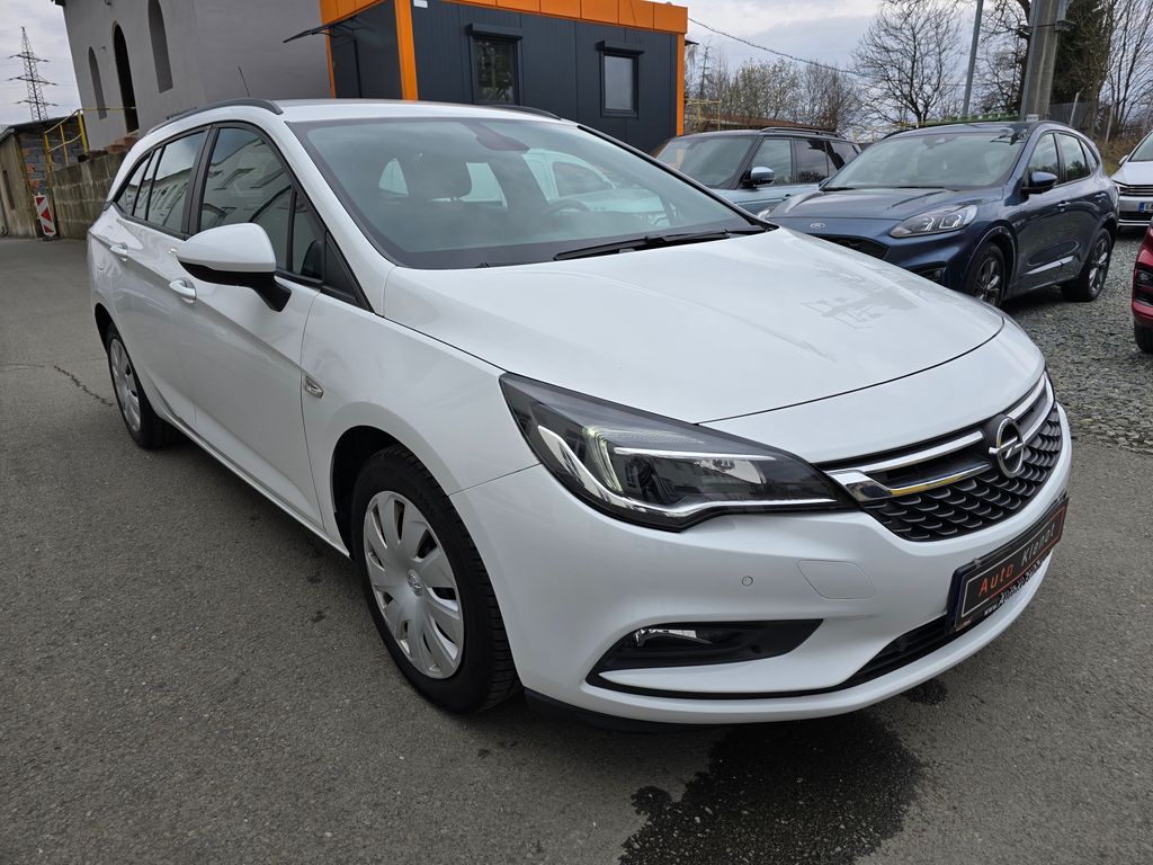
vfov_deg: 58.9
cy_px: 432
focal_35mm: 23
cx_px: 576
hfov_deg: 73.9
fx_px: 766
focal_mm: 6.3
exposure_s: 1/250
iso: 12
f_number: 1.7
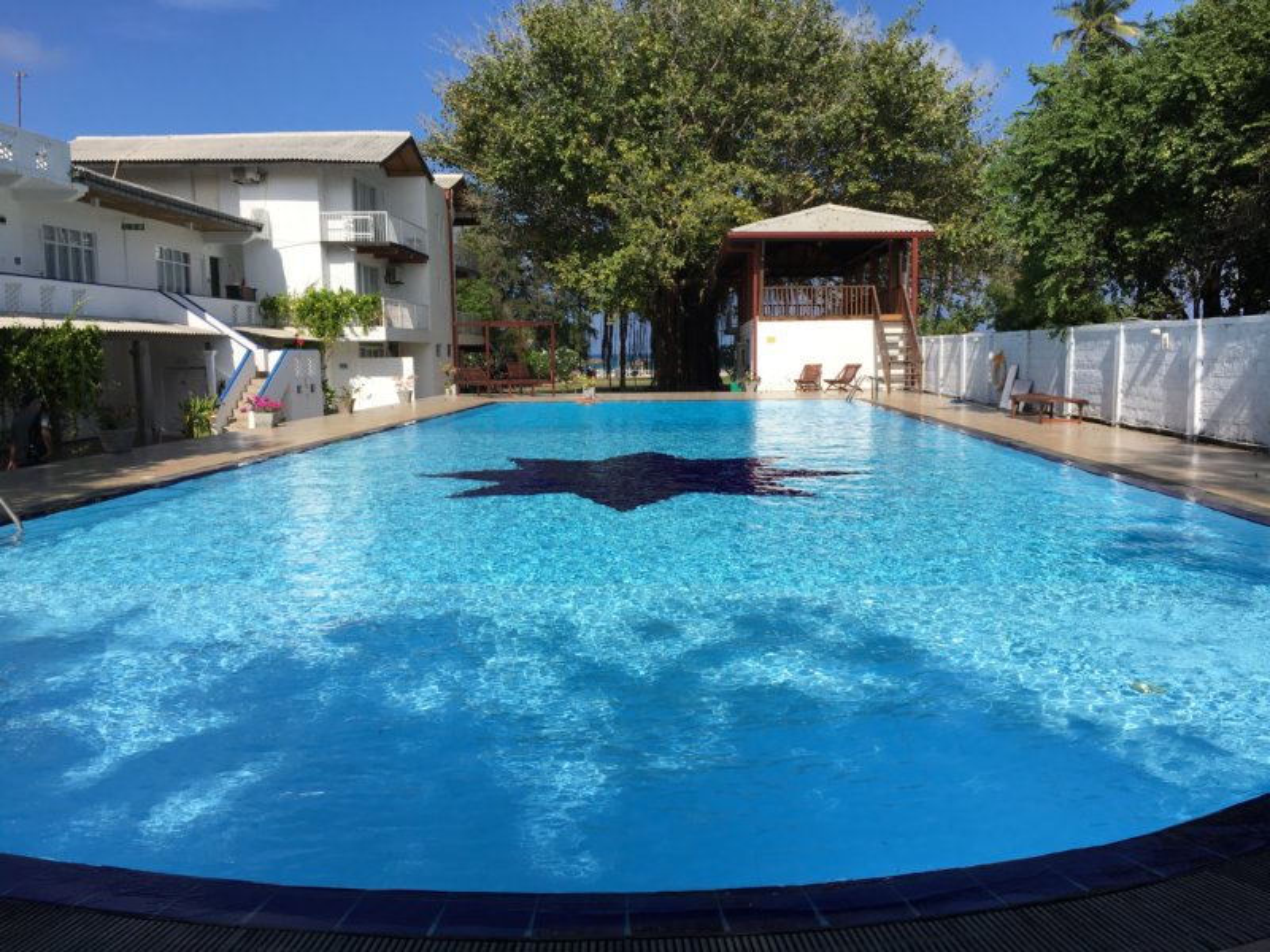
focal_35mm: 29
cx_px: 635
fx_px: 1064
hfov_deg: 61.7
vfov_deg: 48.2
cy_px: 476
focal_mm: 4.15
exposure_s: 1/2262
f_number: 2.2
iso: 25
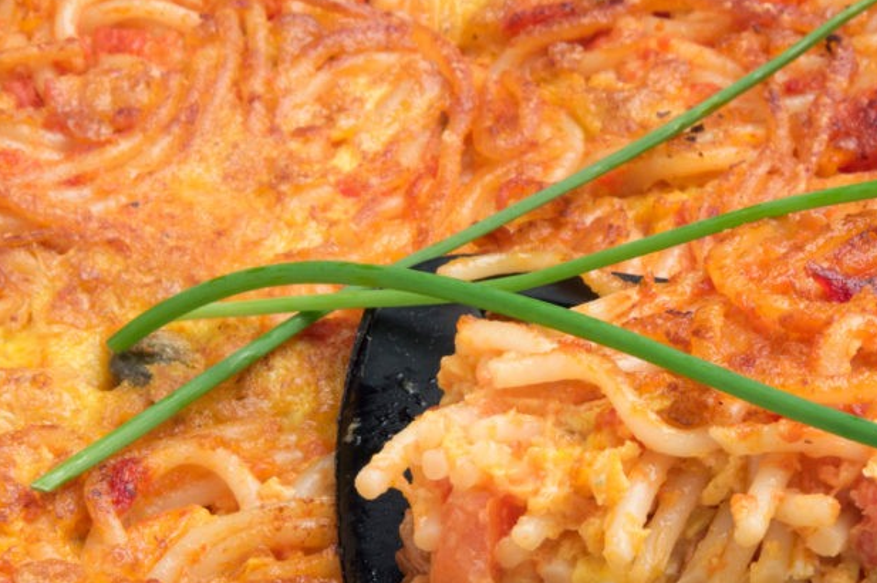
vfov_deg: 5.8
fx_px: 5769
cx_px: 728
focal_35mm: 237
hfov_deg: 8.7
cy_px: 310
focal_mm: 75
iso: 100
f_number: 18
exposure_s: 1/1.67
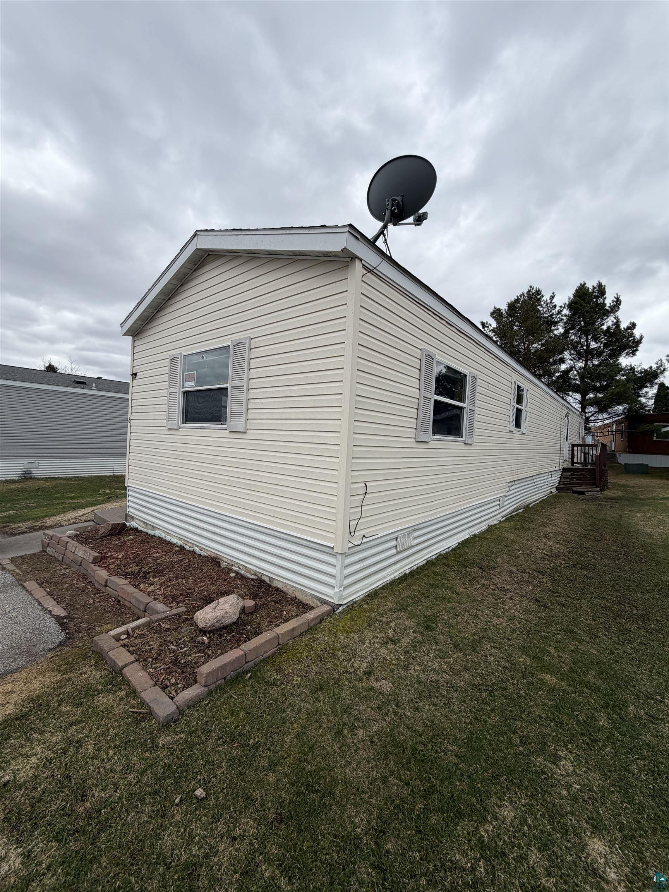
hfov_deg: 85.7
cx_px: 334
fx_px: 361
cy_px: 446
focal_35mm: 14
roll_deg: -2.1
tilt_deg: -0.9
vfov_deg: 102.1
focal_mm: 2.22
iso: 32
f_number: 2.2
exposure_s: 1/770
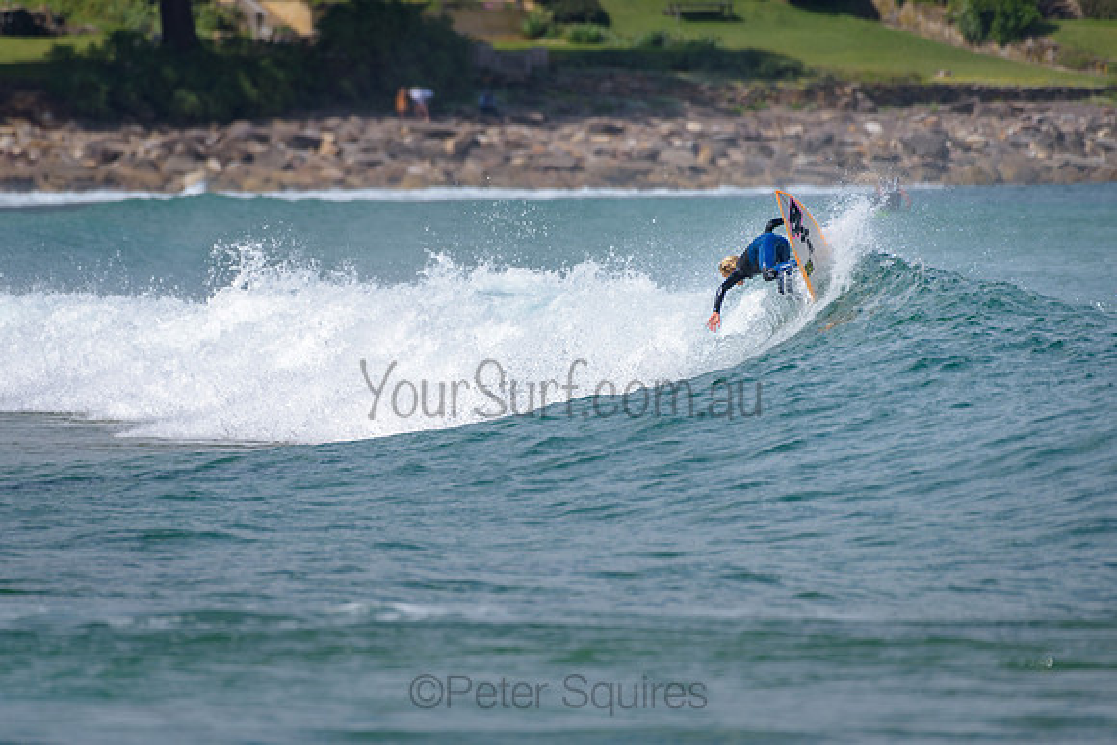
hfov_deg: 3.4
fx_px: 19013
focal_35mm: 613
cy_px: 289
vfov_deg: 2.2
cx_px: 433
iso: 140
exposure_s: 1/2000
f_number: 5.6
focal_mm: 500
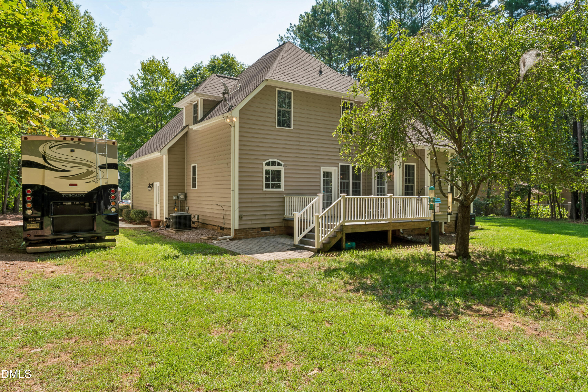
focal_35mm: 24
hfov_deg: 73.7
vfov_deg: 53.1
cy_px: 196
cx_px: 294
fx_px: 392
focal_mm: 24
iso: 100
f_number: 22
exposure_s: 1/8
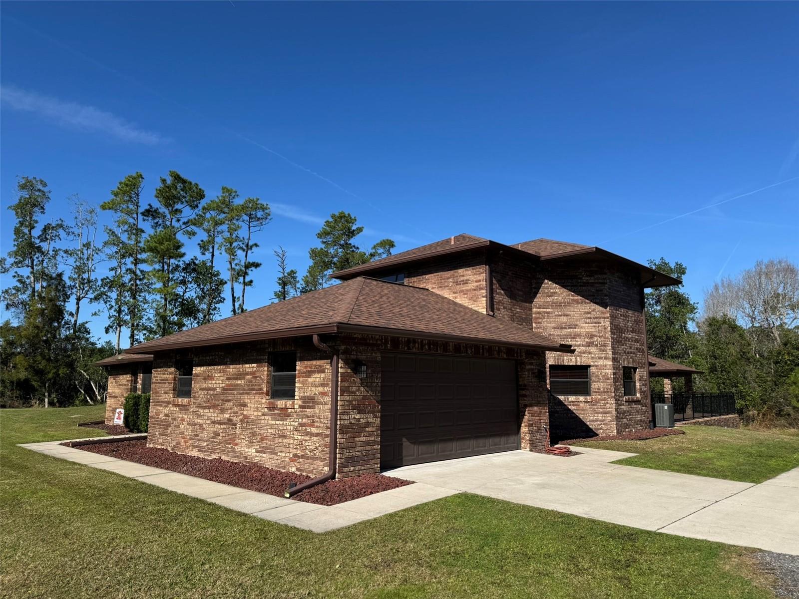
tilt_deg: +8.2
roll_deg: +0.0
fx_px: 554
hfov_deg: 71.6
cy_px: 300
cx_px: 400
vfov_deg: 56.8
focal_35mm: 24
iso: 80
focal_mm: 6.76
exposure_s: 1/4950
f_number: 1.78
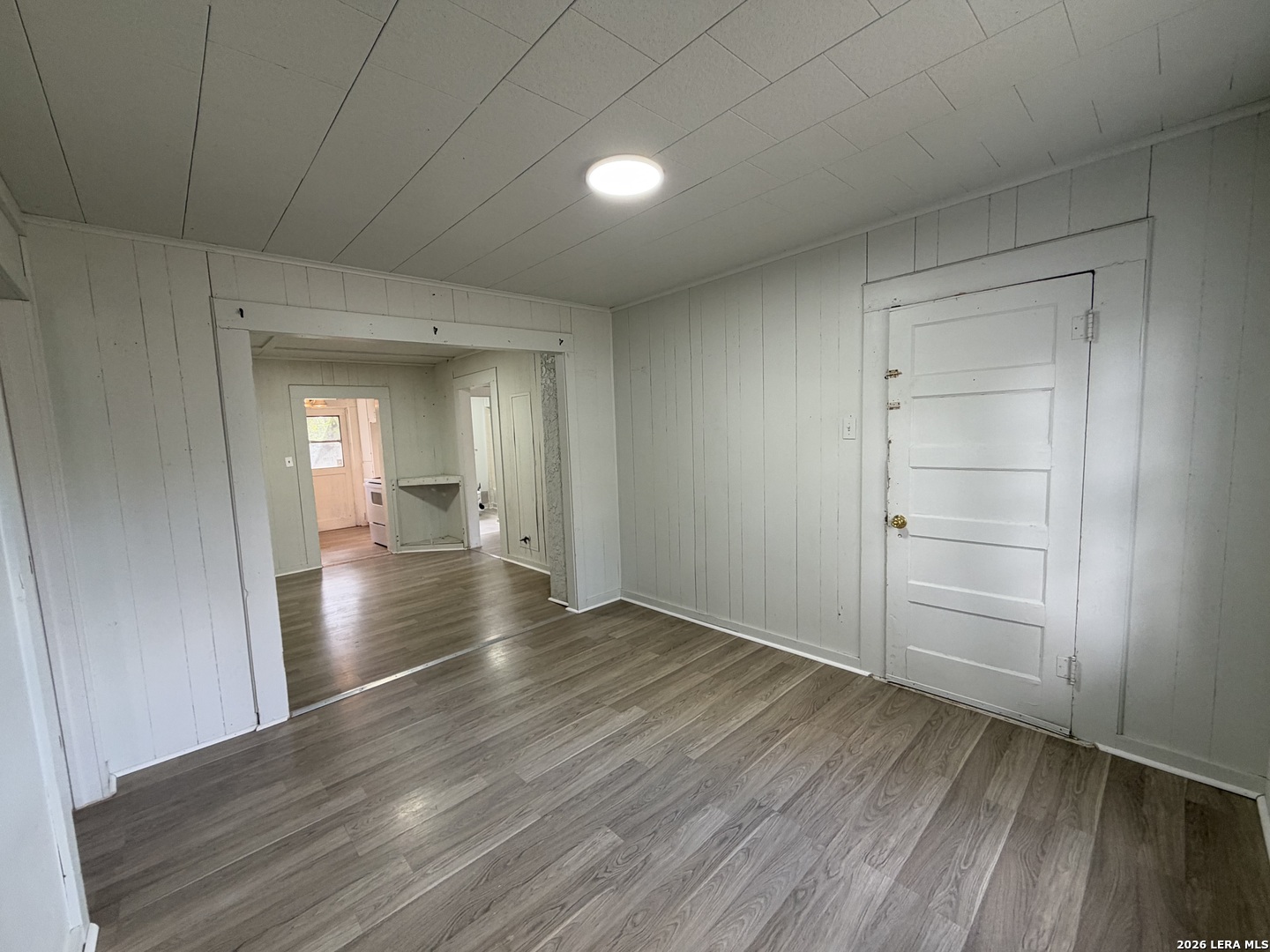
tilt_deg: -5.1
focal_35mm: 14
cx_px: 635
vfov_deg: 85.7
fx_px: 514
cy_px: 476
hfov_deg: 102.1
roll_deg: +2.8
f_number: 2.2
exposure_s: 1/60
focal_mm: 2.22
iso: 160
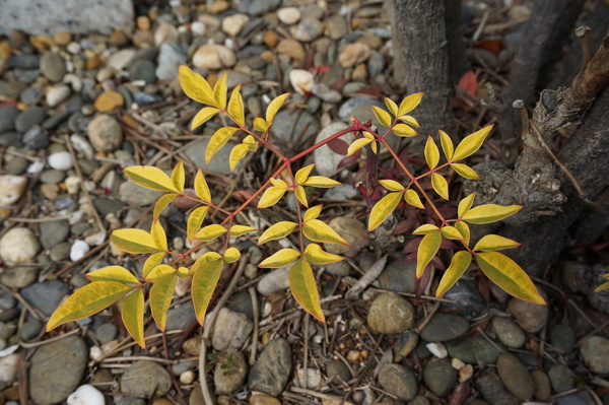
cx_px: 304
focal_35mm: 38
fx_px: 634
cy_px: 202
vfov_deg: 35.4
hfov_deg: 51.3
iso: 100
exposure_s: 1/125
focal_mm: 25
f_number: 8
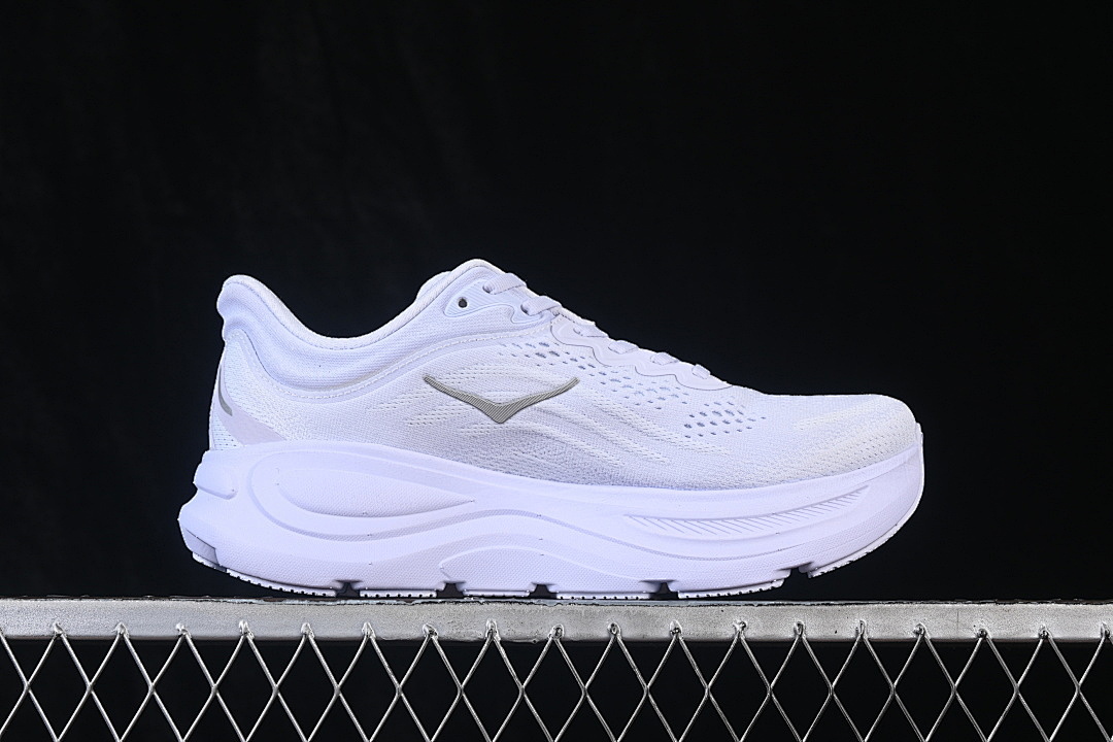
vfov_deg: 18.2
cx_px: 556
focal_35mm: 75
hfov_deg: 27.0
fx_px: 2319
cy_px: 371
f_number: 8
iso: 160
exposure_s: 1/80
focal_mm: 50
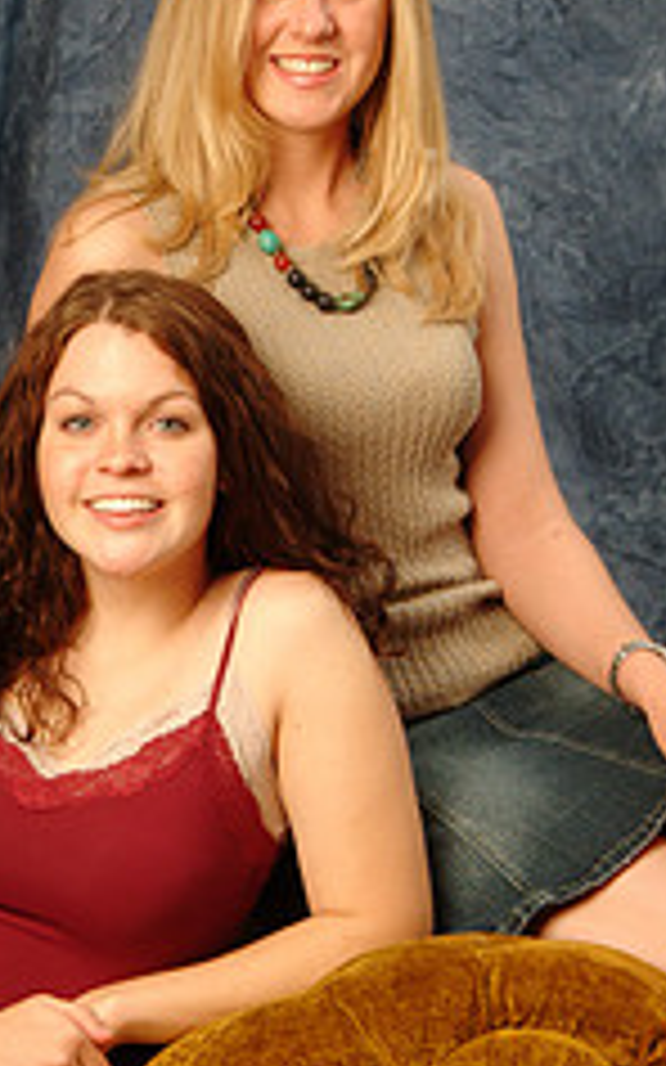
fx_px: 4737
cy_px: 333
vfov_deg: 12.8
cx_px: 263
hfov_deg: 8.0
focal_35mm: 163
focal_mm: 56
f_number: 13
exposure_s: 1/125
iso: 400
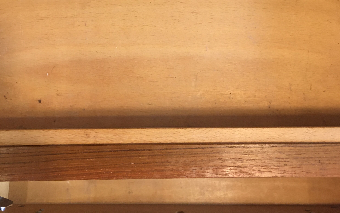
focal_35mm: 42
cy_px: 39
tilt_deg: -77.9
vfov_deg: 29.7
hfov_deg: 47.2
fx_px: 389
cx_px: 170
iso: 125
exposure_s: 1/33
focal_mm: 4.15
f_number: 2.2
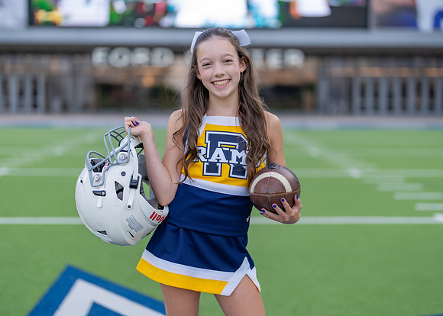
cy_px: 156
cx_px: 228
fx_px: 730
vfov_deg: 24.4
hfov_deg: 33.7
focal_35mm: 58
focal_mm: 50
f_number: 1.2
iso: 100
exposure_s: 1/500
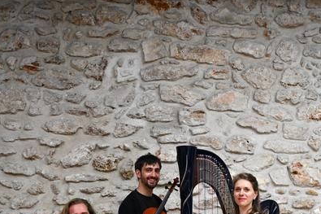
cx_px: 160
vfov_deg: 17.3
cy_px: 242
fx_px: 677
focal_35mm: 76
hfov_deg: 26.7
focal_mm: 50
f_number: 2
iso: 2000
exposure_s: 1/2000
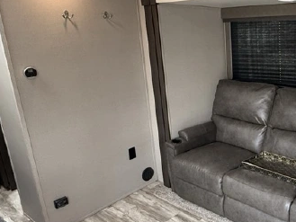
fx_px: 291
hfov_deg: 50.9
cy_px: 110
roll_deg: +1.1
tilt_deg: -17.5
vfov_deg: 41.8
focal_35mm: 34
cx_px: 234
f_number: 2.2
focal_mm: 2.22
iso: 320
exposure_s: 1/68
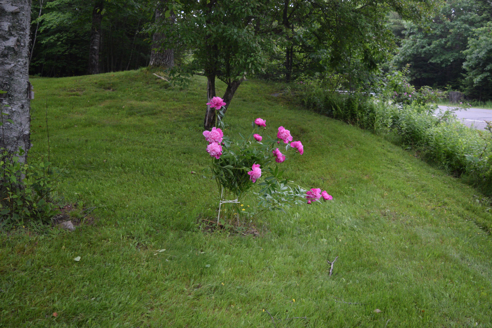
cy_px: 164
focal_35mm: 39
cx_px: 246
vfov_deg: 34.2
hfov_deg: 49.6
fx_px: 533
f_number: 4
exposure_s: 1/250
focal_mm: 26
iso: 1600
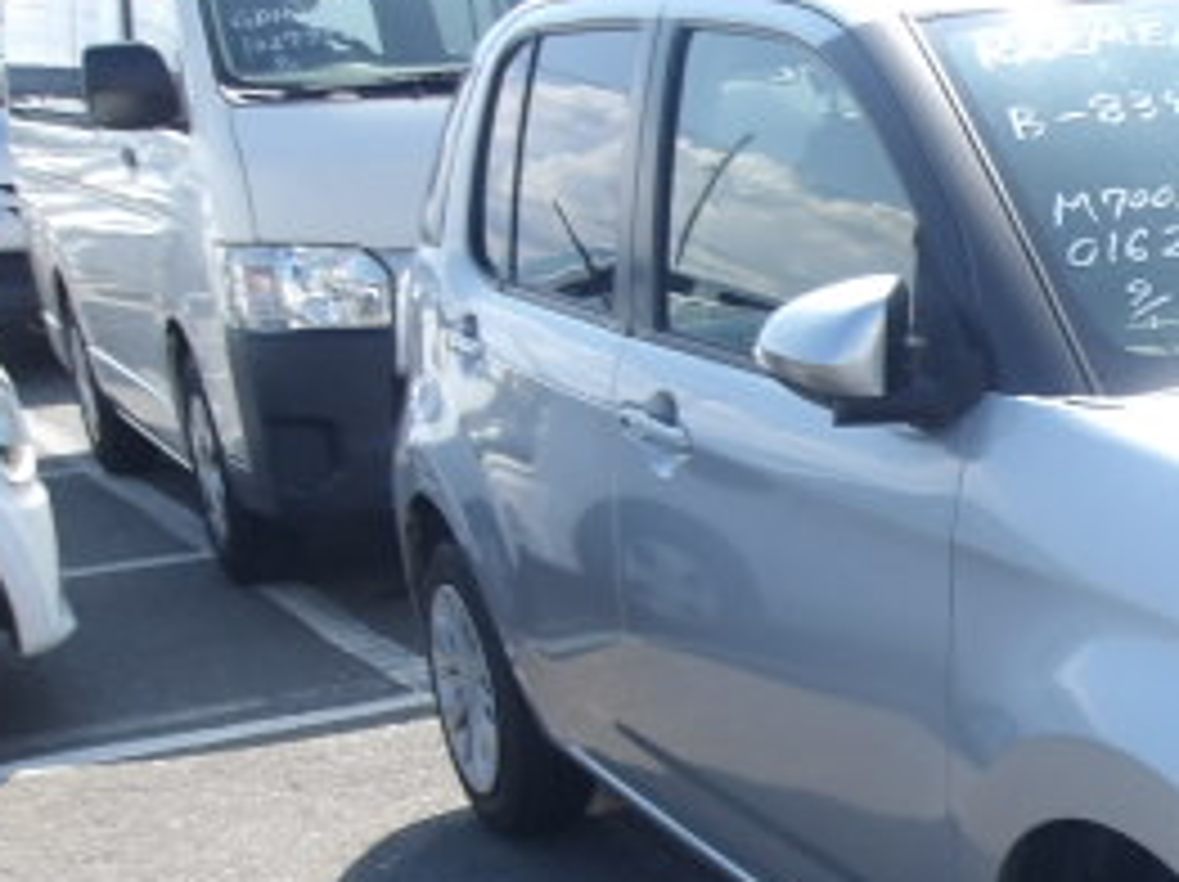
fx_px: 2246
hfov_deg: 26.5
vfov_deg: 21.8
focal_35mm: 66
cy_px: 760
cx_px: 1377
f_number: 10.4
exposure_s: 1/60
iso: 100
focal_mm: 4.9
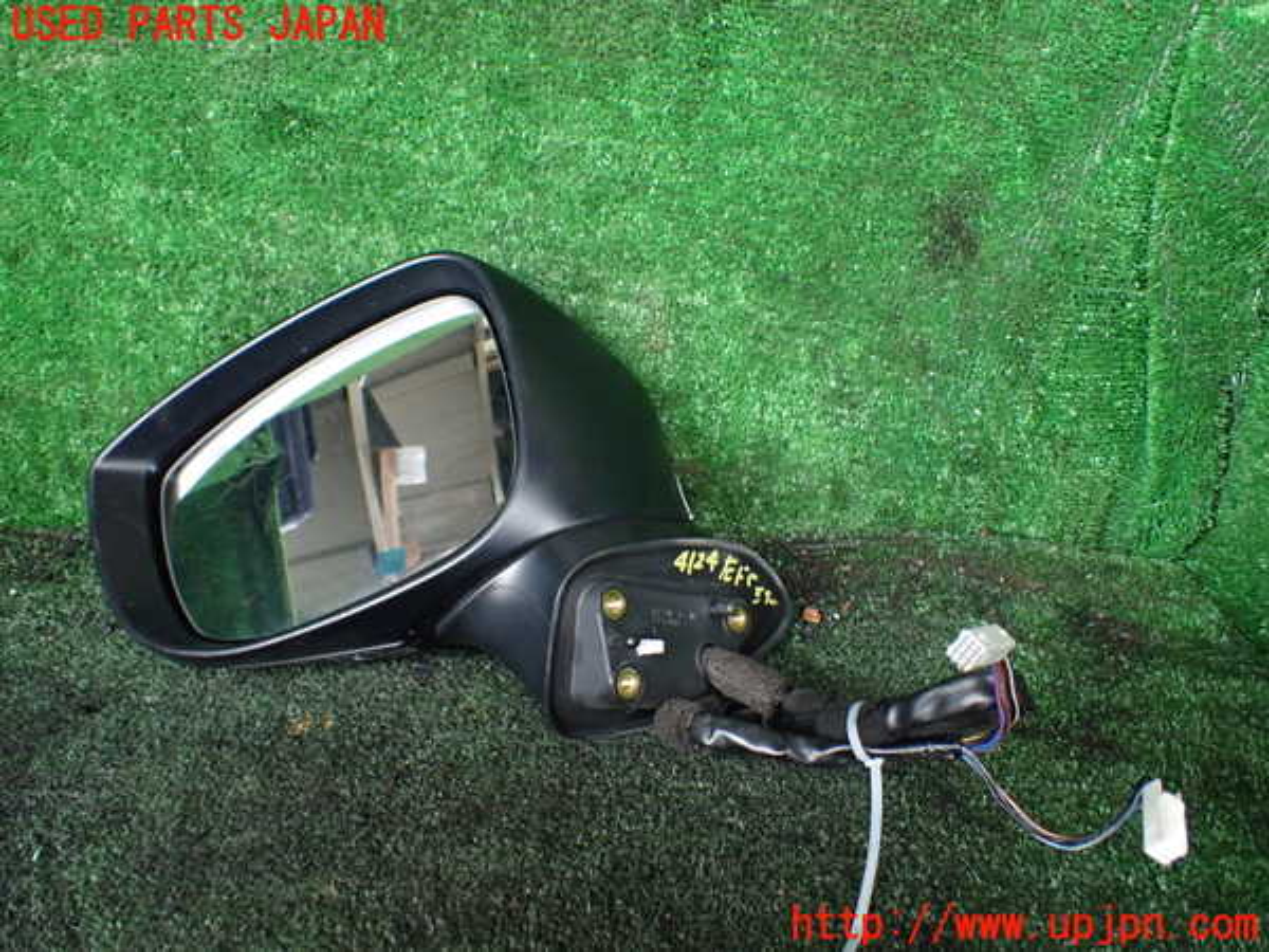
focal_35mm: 30
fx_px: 1100
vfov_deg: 46.8
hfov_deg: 60.0
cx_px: 634
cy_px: 476
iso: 640
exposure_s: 1/125
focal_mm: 5.4
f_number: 2.3
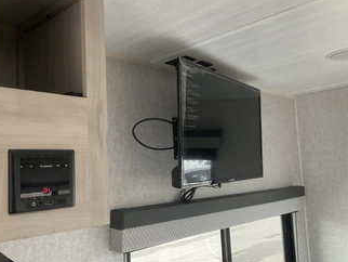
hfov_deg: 51.3
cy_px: 141
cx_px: 168
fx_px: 362
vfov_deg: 39.7
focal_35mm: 36
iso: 125
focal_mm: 3
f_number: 1.8
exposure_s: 1/60
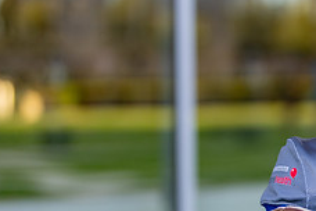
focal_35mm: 156
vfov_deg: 8.8
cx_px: 394
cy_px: 180
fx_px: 1369
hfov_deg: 12.8
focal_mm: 50
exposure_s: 1/640
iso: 100
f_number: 1.2
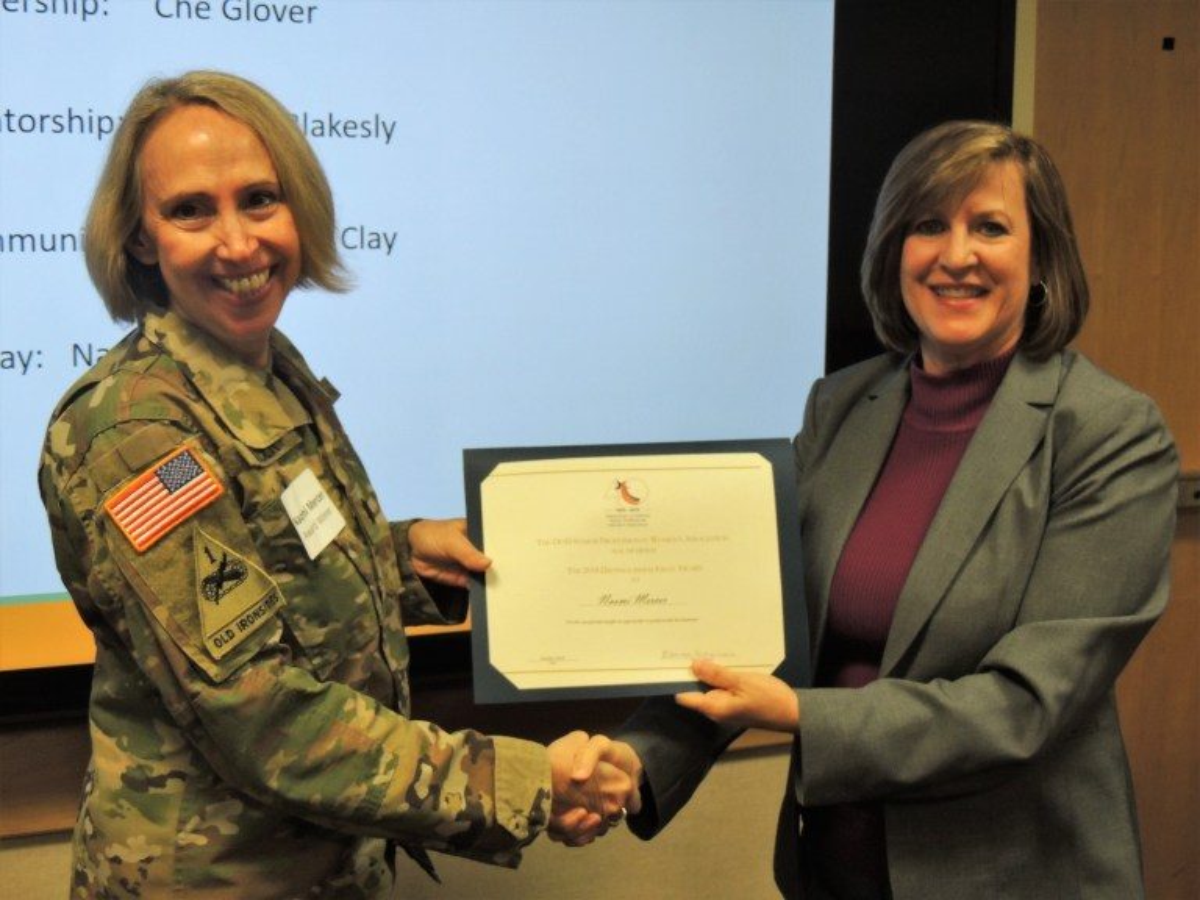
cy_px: 450
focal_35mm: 50
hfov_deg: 38.2
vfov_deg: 29.1
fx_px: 1733
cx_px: 600
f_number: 3.6
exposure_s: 1/50
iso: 360
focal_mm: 8.9
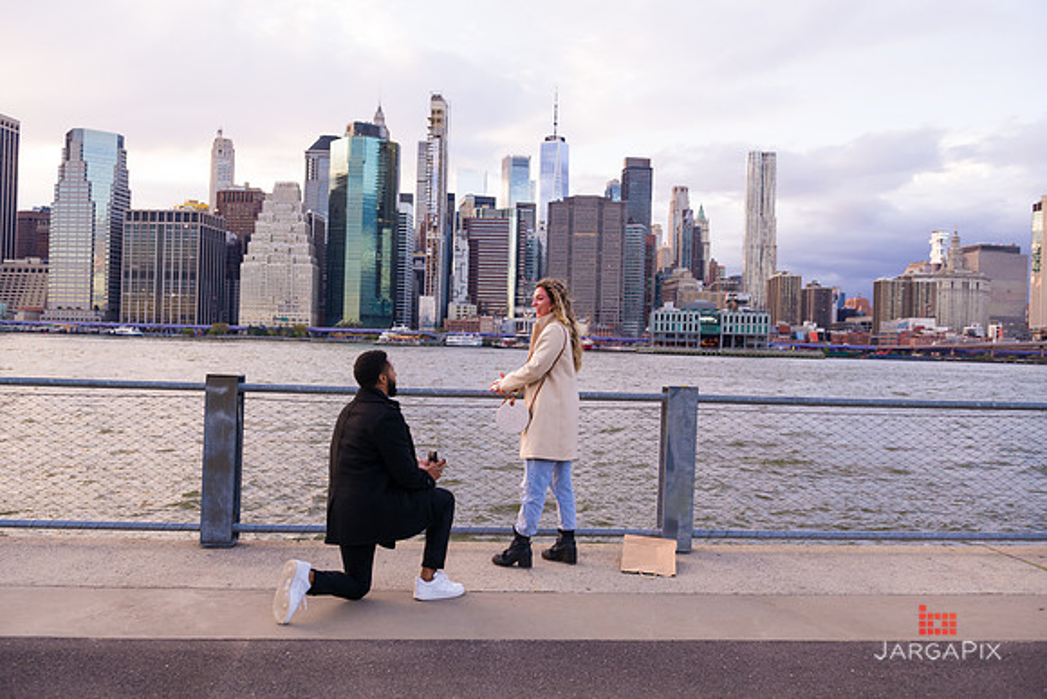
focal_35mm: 31
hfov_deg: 60.3
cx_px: 524
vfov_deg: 42.3
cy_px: 350
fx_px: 902
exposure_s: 1/200
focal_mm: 31
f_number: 4
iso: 250
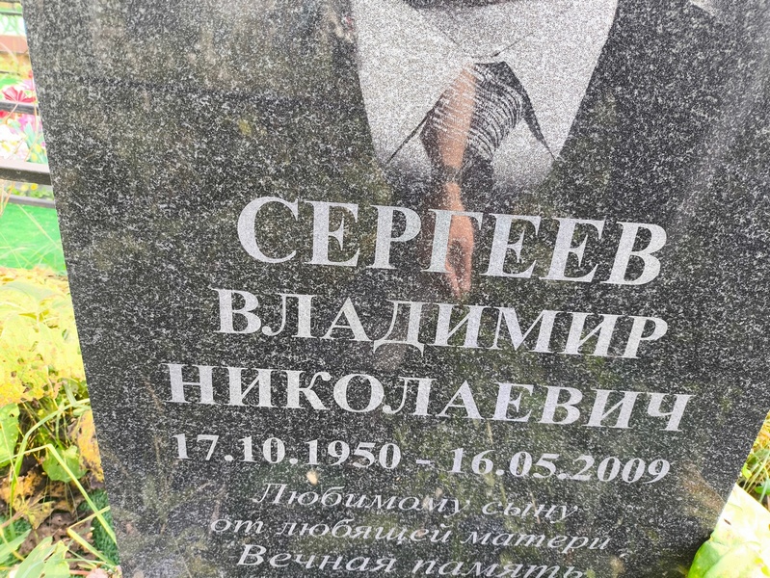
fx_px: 556
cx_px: 385
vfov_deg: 54.9
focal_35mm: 25
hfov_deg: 69.4
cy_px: 289
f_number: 1.7
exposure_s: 1/118
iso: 50
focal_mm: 4.71
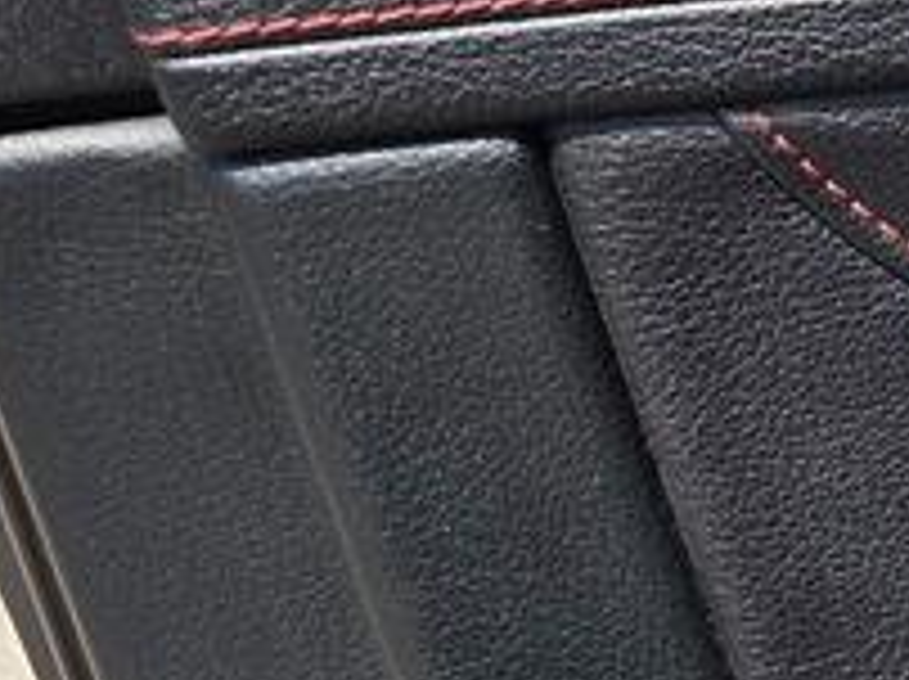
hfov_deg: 10.5
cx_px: 2542
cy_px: 712
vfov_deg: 10.0
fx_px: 3829
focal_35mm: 146
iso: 40
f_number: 1.7
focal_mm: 6.3
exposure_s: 1/883
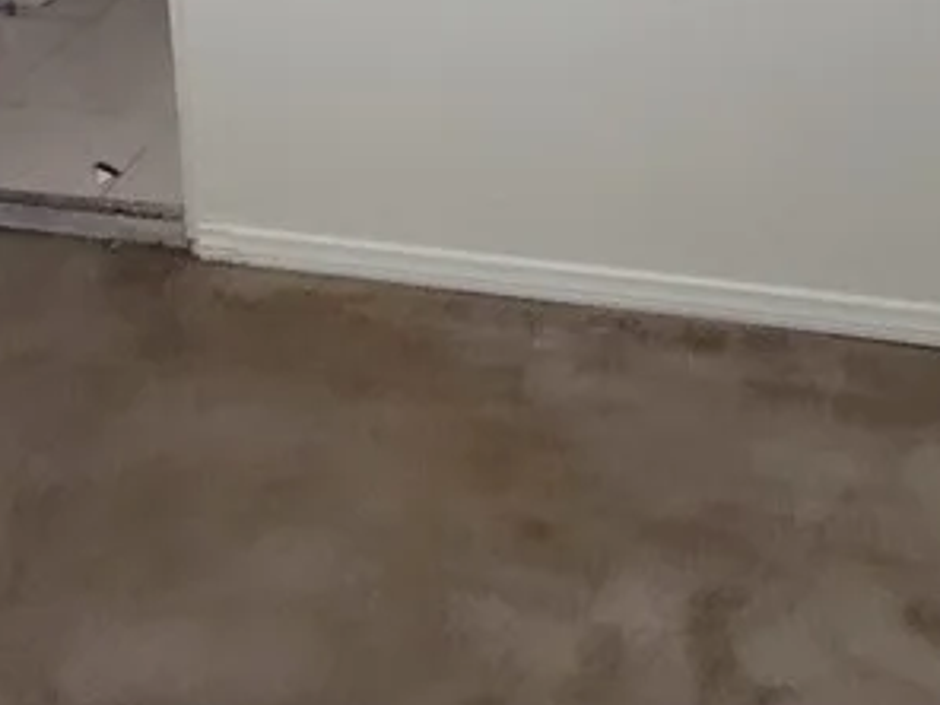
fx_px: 1222
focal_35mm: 45
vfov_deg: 25.4
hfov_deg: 42.1
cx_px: 492
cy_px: -314
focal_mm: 2.2
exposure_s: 1/40
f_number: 2.2
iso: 400
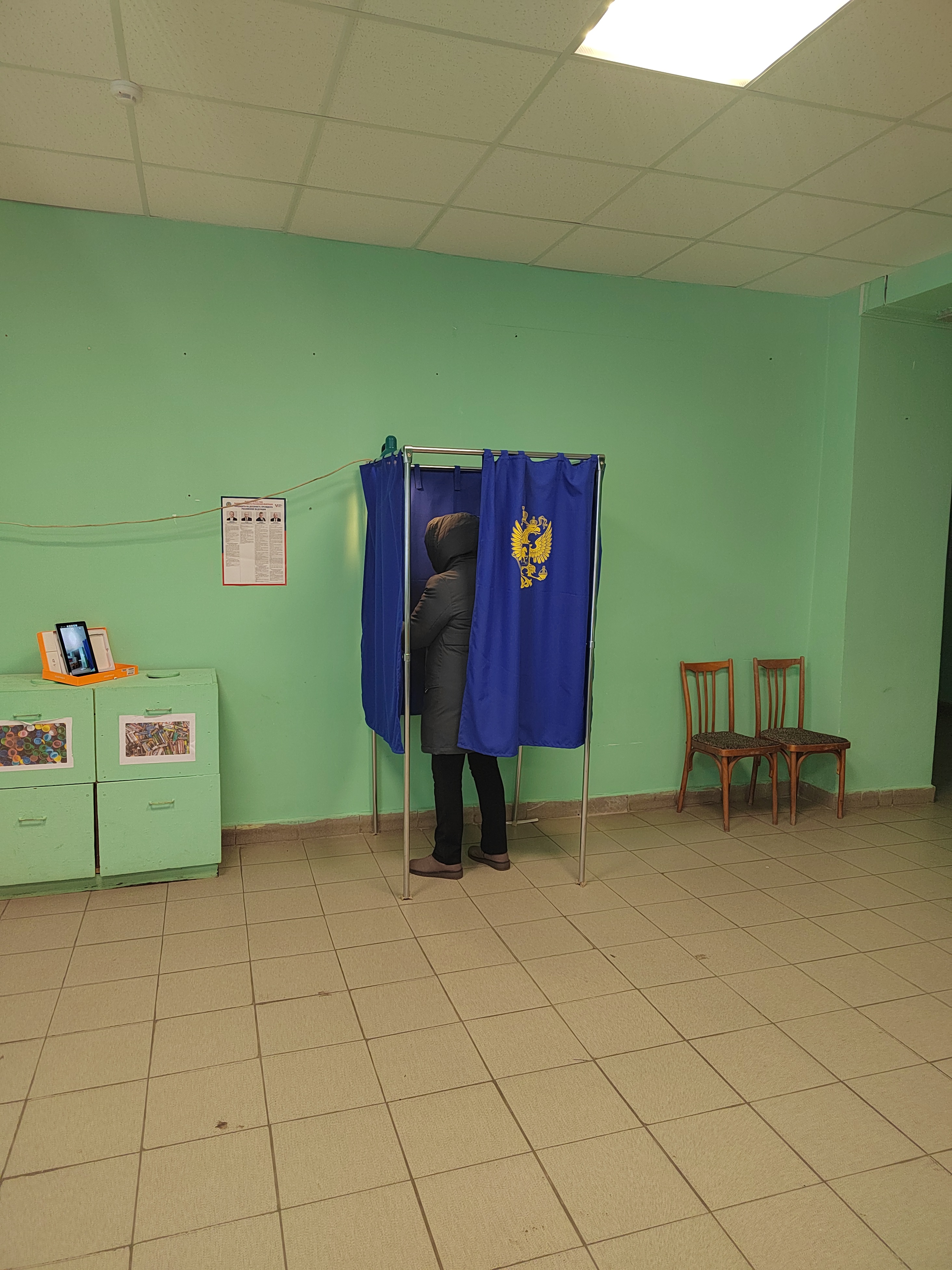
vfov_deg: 73.9
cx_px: 476
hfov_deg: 58.9
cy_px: 635
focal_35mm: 23
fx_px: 843
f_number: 1.9
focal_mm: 5.52
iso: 1206
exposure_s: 1/100
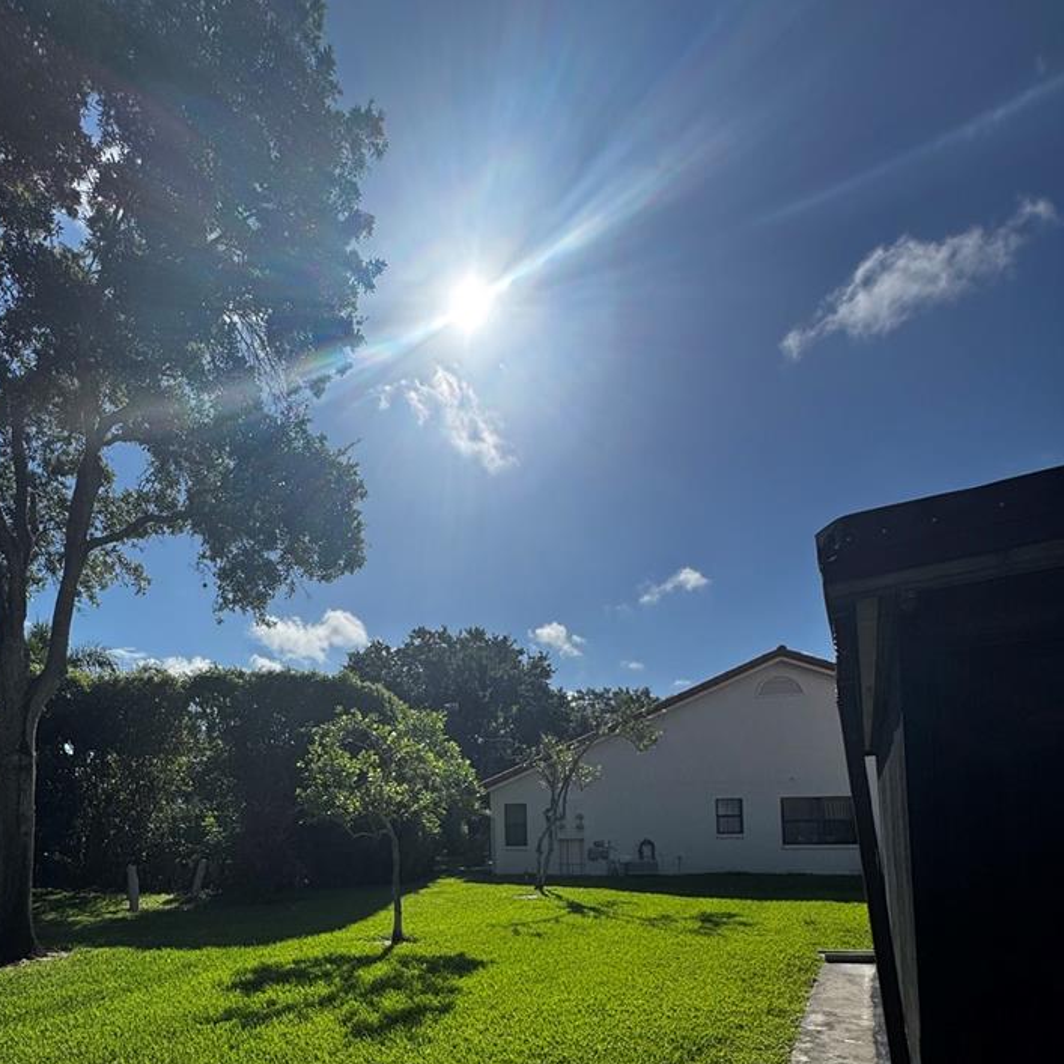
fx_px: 730
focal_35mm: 21
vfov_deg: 68.1
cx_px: 394
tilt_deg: +4.1
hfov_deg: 70.9
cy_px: 780
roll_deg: +2.3
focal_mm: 2.22
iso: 40
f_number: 2.2
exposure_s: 1/3906
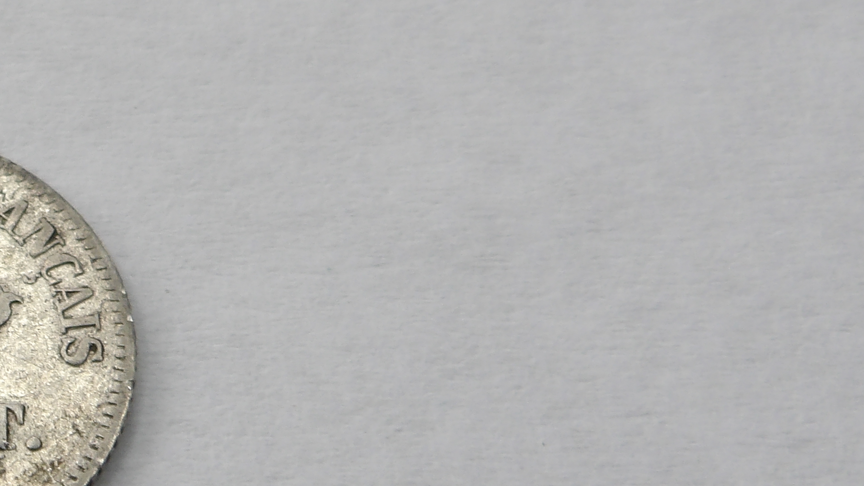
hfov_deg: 20.0
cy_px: 348
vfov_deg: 12.0
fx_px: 2314
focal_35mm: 101
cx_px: -126
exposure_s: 1/41
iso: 100
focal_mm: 6.2
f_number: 4.5
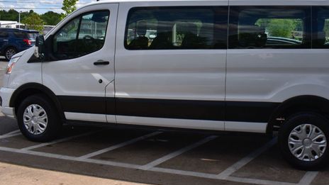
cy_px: 38
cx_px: 216
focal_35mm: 39
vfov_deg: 29.7
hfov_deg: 50.8
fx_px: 340
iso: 280
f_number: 11
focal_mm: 18
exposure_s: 1/500
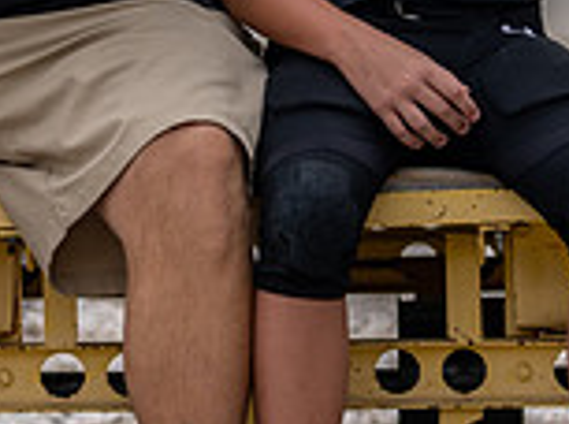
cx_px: 321
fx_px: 5067
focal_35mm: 309
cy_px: -77
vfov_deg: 4.8
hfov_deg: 6.4
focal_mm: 70
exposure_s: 1/320
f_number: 2.8
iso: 250
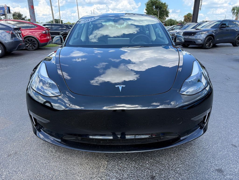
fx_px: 166
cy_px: 90
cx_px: 120
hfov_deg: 71.6
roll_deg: +0.3
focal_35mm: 24
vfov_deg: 56.8
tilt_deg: -19.2
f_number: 1.78
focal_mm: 6.76
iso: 100
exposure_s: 1/1437
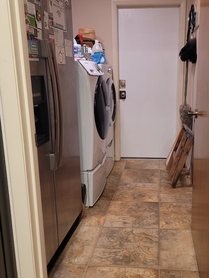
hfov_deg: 40.3
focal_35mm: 35
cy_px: 135
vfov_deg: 52.6
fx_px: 281
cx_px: 137
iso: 320
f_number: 1.8
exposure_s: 1/40
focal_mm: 5.4
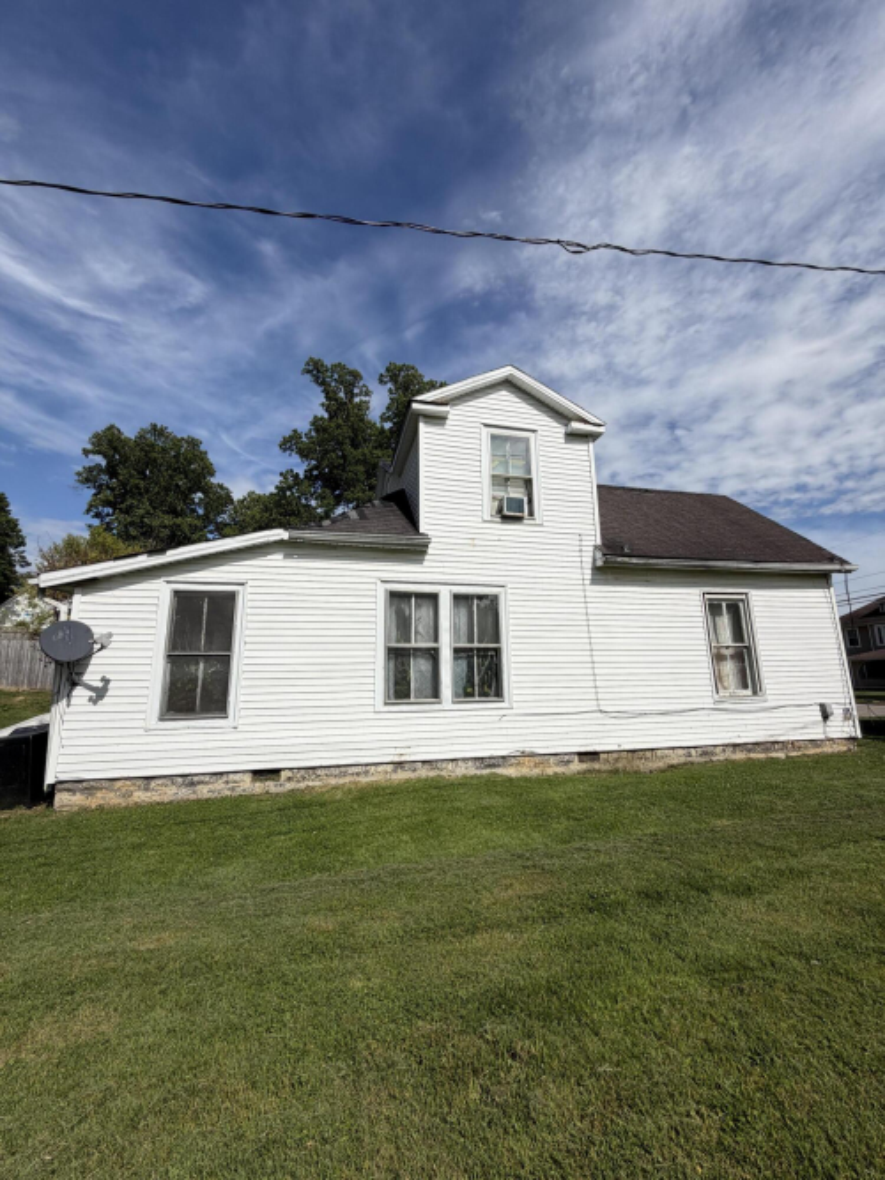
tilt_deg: +11.4
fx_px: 477
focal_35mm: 14
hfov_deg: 85.7
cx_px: 442
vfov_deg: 102.1
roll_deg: +0.8
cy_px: 590
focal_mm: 2.22
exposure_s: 1/1745
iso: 20
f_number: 2.2
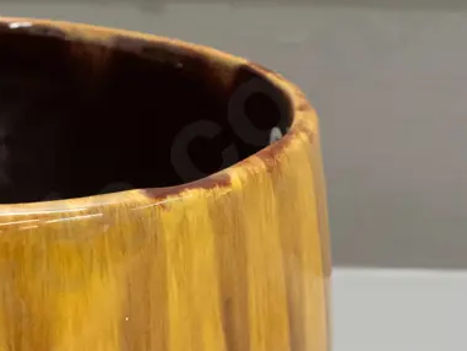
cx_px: -77
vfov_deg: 8.6
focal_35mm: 172
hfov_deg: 11.3
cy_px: 364
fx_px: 2321
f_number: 5.6
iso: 3200
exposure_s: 1/100
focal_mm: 32
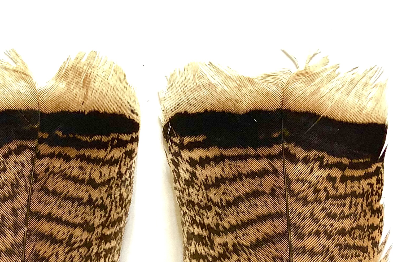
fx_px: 775
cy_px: 407
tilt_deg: -83.8
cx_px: 150
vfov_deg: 17.1
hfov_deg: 28.4
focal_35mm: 71
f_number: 2.4
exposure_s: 1/100
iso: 50
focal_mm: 3.3
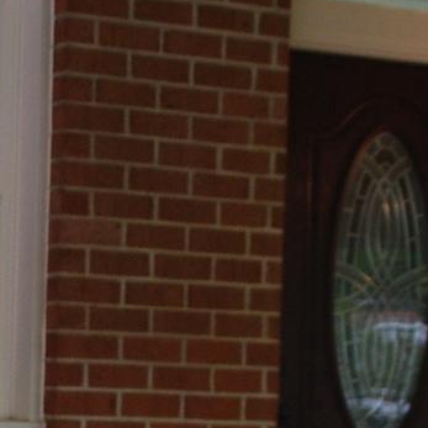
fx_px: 2532
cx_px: 69
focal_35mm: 181
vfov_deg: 9.5
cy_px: 546
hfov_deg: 9.6
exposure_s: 1/30
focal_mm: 24
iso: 360
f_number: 3.8
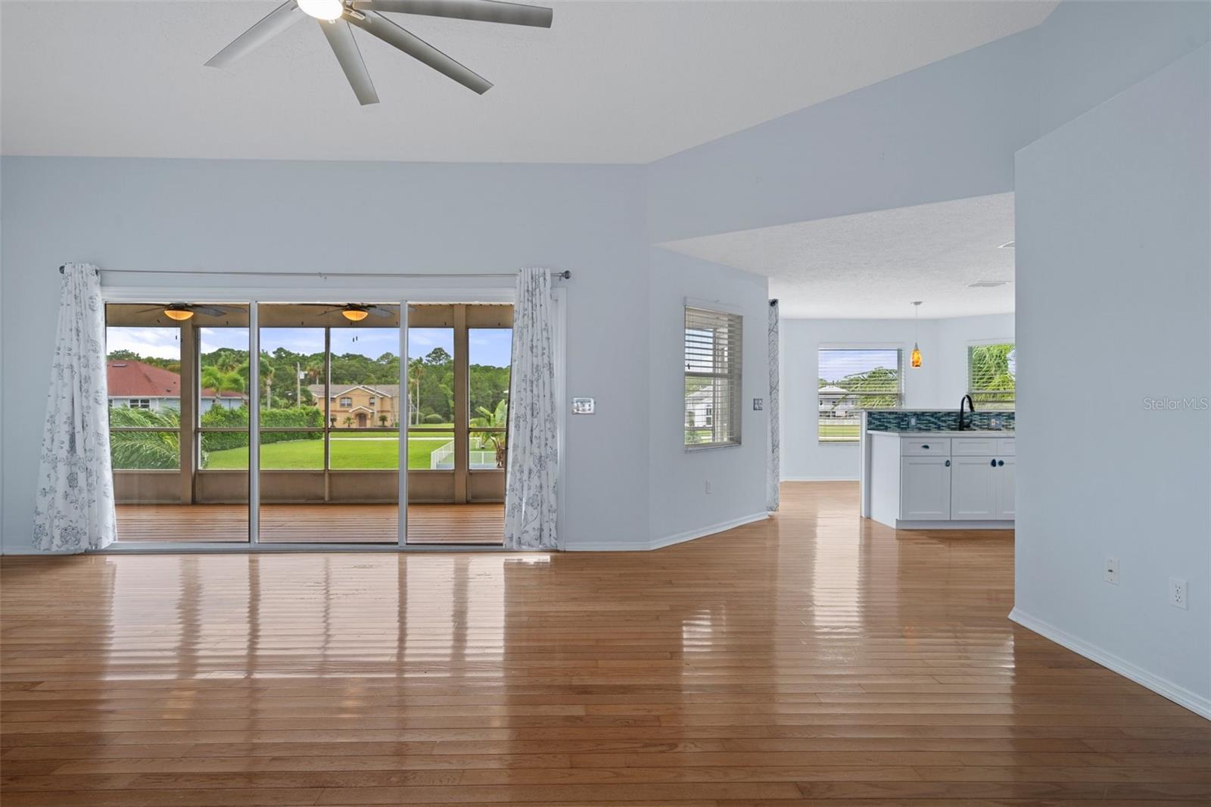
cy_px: 404
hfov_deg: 90.0
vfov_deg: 67.4
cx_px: 606
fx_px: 605
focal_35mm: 18
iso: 320
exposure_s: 1/3
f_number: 8
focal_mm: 18
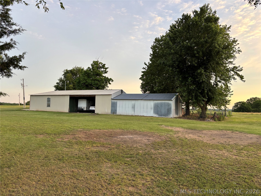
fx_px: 196
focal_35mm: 26
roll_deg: -1.2
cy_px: 98
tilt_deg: +1.8
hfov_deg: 67.3
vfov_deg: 53.1
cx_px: 130
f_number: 1.6
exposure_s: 1/282
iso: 50
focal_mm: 5.96
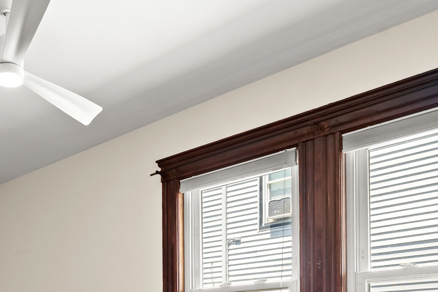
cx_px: 95
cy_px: 347
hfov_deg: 45.3
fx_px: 499
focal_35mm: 41
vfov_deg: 28.5
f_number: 7.1
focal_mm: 16
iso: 320
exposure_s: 1/20
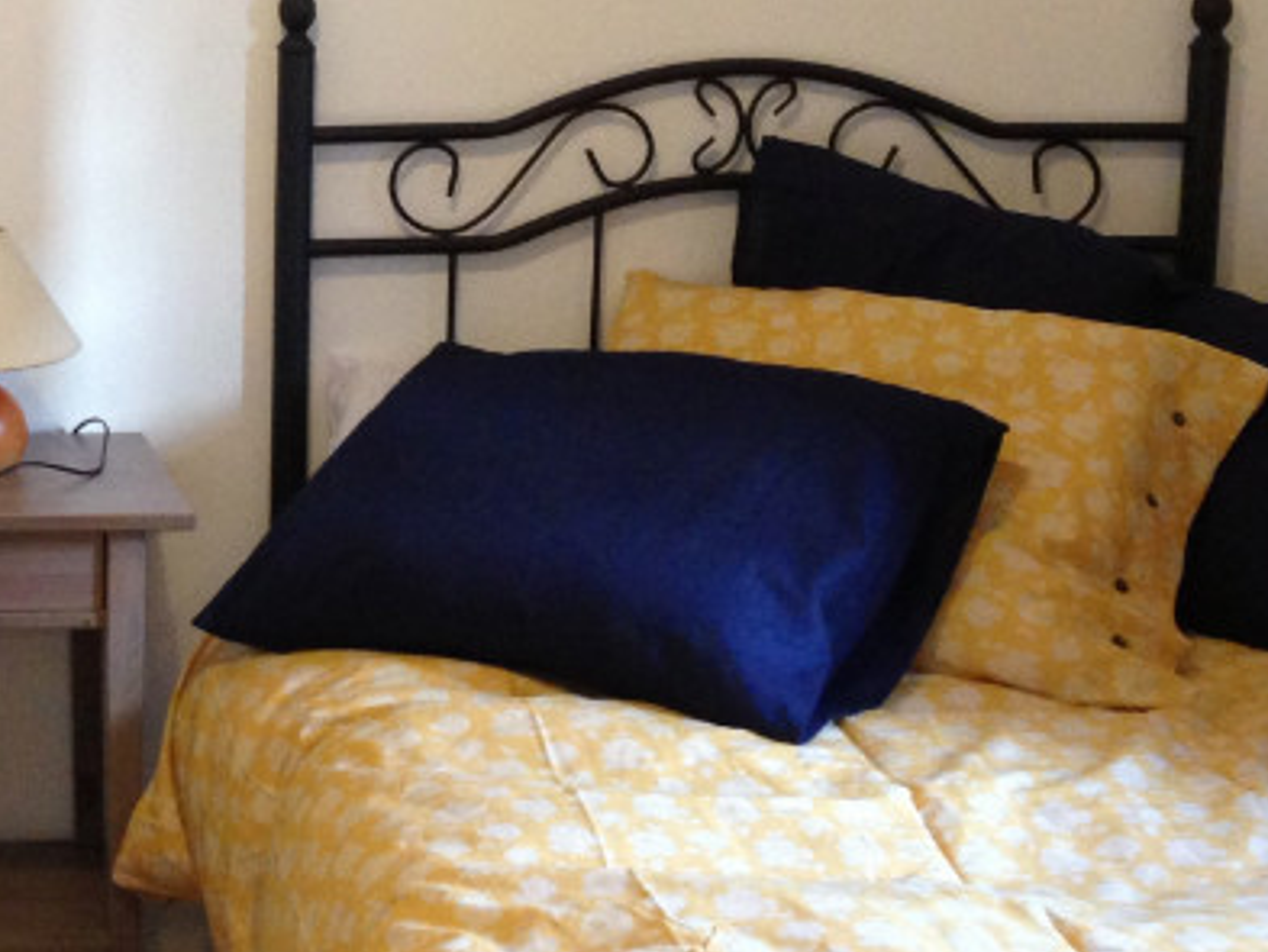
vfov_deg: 17.1
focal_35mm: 86
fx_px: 3151
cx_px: -142
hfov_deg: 21.5
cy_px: 229
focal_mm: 4.13
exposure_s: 1/20
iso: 250
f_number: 2.4
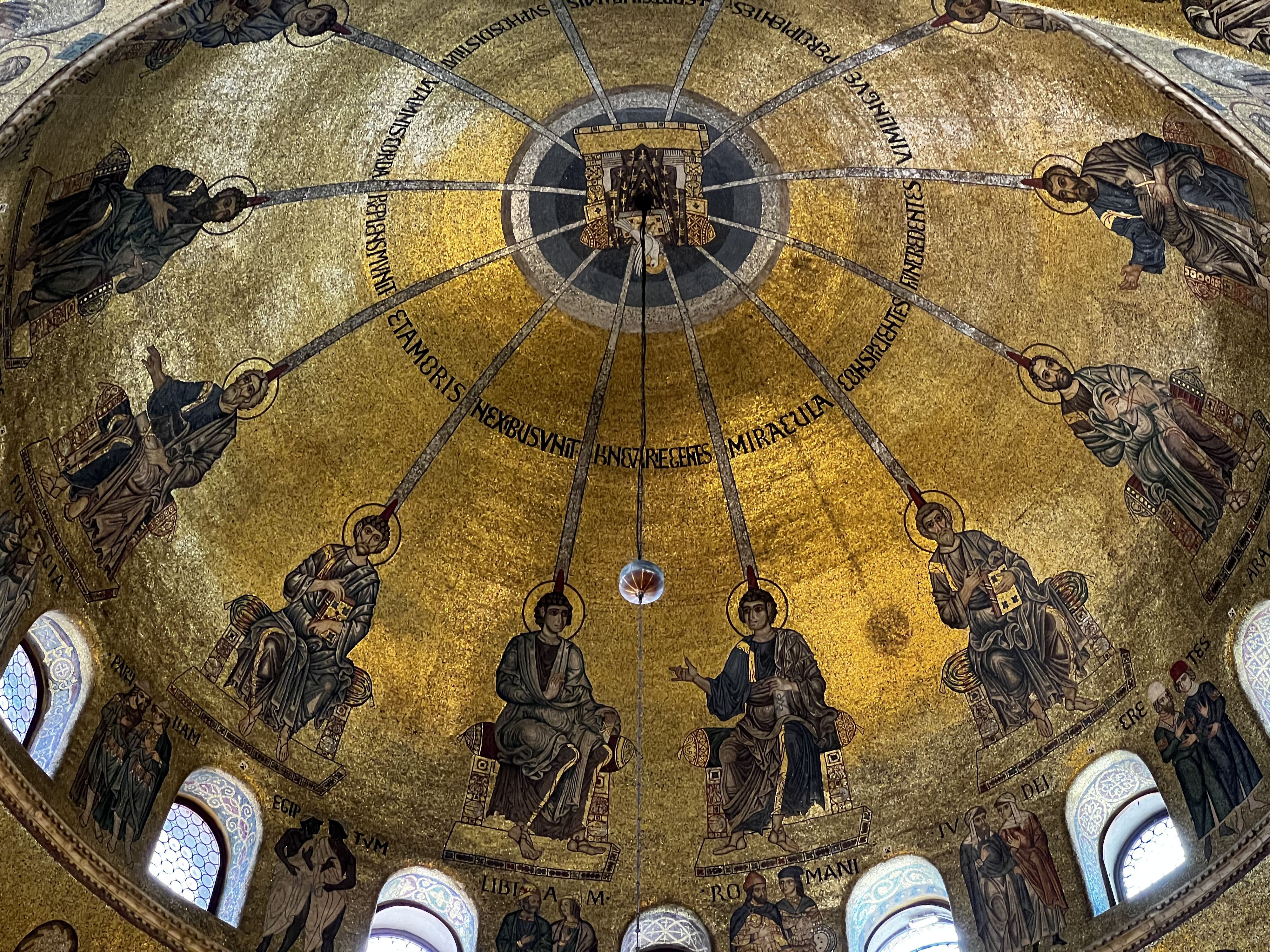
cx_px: 635
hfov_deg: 25.3
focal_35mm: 77
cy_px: 476
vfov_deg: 19.1
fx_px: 2825
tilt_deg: +55.2
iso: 640
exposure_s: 1/33
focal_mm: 9
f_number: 2.8
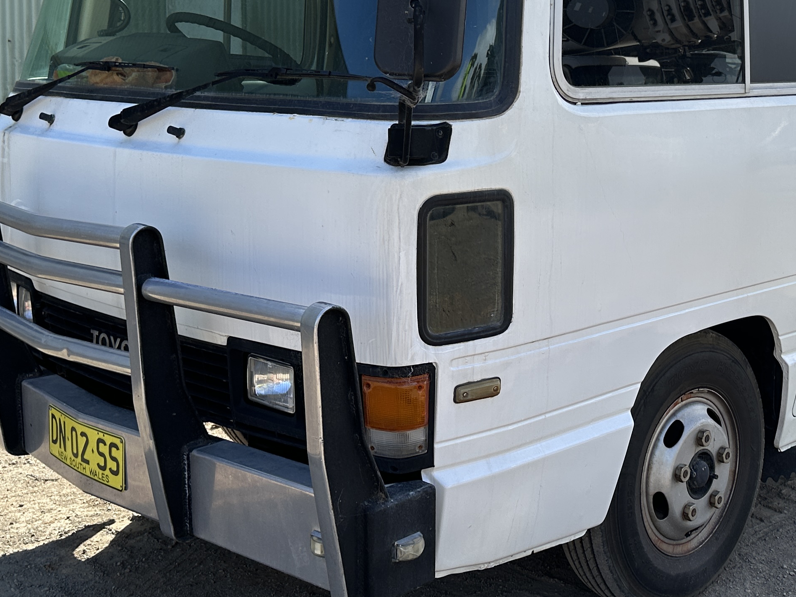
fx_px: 1173
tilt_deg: -4.9
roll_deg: -0.2
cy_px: 175
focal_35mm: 51
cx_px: 522
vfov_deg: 28.3
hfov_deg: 37.1
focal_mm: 6.86
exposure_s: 1/1779
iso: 80
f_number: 1.78
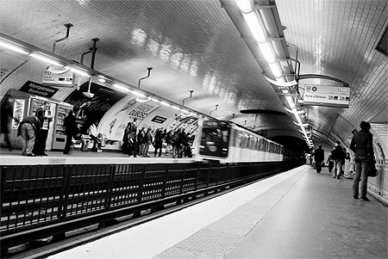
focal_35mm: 36
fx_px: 388
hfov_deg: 53.1
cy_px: 130
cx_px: 194
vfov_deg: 37.0
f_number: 8
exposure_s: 1/10
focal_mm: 24
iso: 800
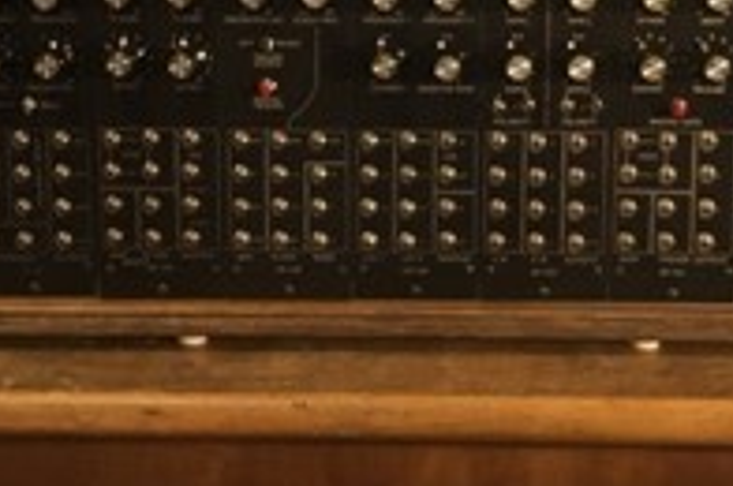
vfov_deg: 18.0
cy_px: 37
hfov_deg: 27.4
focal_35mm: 74
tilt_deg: -7.6
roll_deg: +0.1
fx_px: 1504
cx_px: 374
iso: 200
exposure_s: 1/15
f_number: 2.2
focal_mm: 4.15
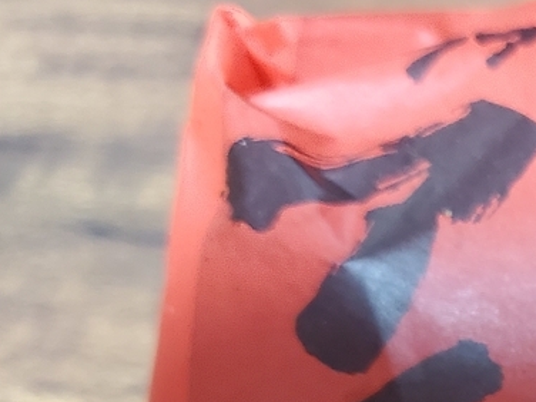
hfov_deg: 20.8
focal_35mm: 83
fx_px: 1285
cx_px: 754
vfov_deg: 16.7
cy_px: 529
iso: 640
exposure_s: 1/20
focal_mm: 4.3
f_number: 1.5
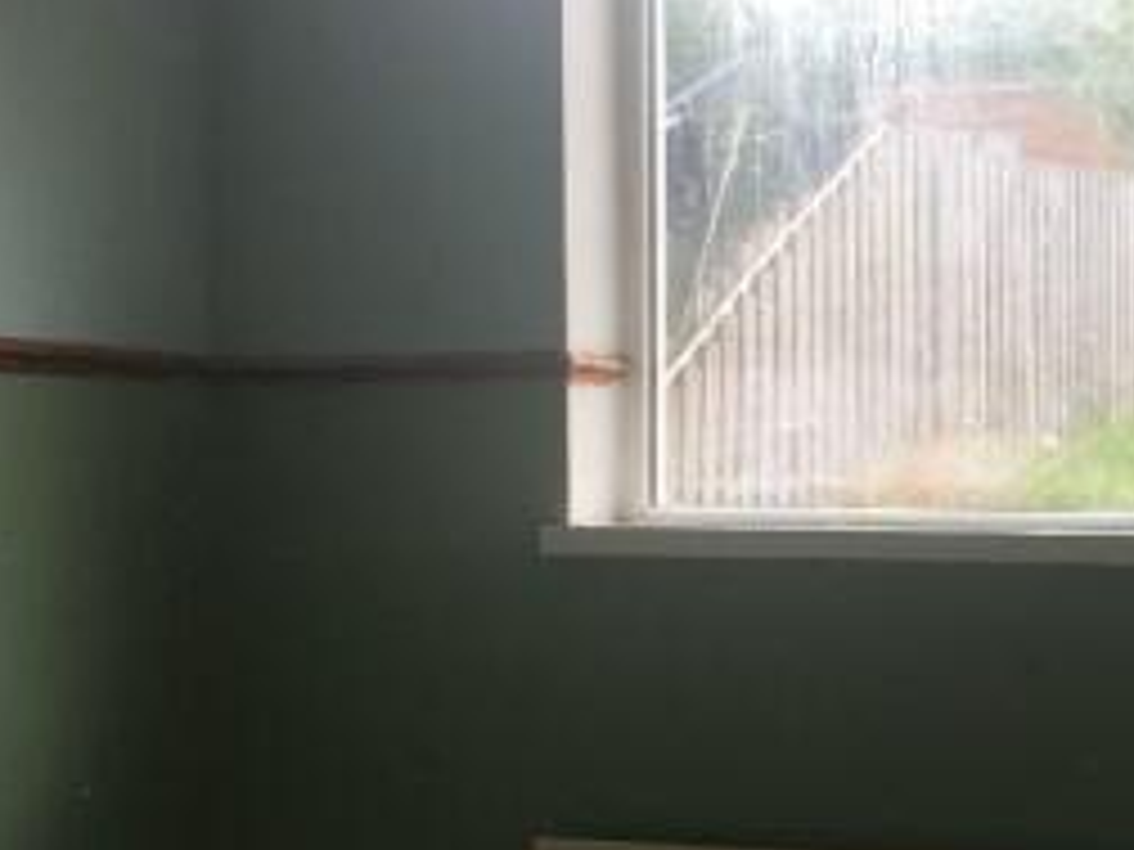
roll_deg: +0.0
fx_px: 2195
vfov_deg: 21.8
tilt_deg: -3.3
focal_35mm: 67
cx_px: 1042
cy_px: 578
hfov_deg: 27.8
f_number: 2.2
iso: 32
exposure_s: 1/165
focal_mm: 4.15
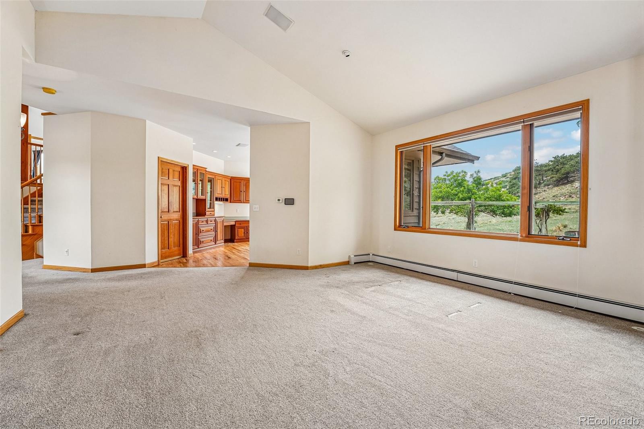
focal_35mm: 15
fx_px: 261
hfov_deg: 101.9
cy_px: 214
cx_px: 322
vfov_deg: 78.8
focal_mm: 14.6
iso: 400
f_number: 8
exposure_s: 1/30
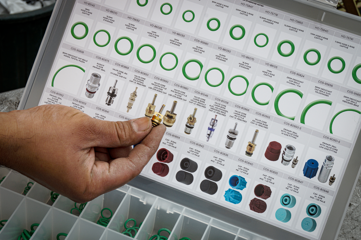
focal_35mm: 82
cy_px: 120
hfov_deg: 24.6
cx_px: 180
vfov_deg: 16.6
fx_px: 827
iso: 100
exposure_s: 1/15
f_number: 13
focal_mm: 55
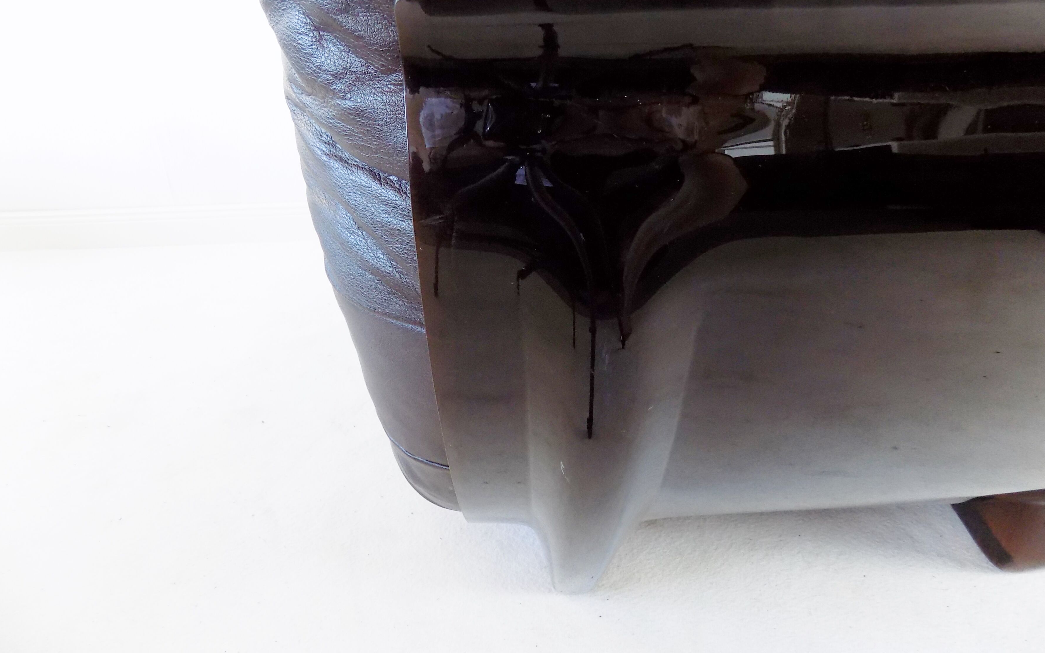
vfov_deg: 49.2
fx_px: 712
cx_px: 533
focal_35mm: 25
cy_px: 293
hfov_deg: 72.5
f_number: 3.1
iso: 250
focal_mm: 4
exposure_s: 1/30
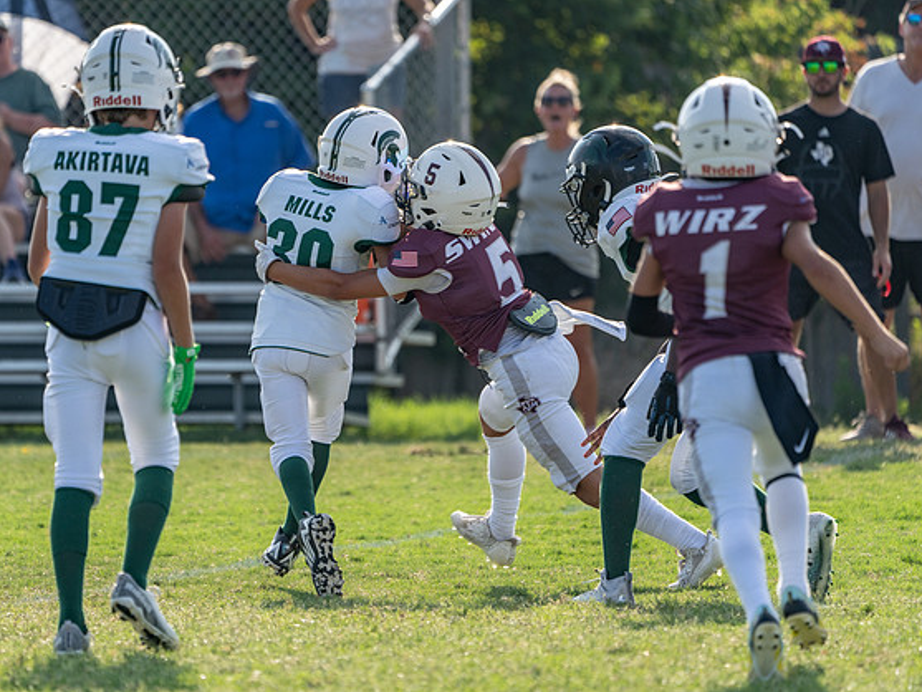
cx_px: 378
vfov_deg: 3.1
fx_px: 12708
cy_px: 323
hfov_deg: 4.2
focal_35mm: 477
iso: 250
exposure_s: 1/1000
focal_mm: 400
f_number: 5.6
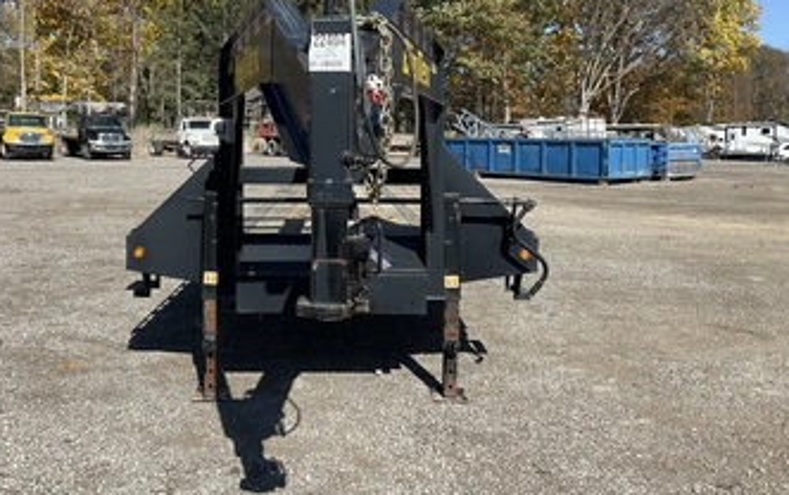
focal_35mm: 37
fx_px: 796
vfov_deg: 34.2
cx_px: 335
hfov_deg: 52.5
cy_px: 167
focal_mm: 3
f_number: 1.8
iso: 25
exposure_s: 1/1412
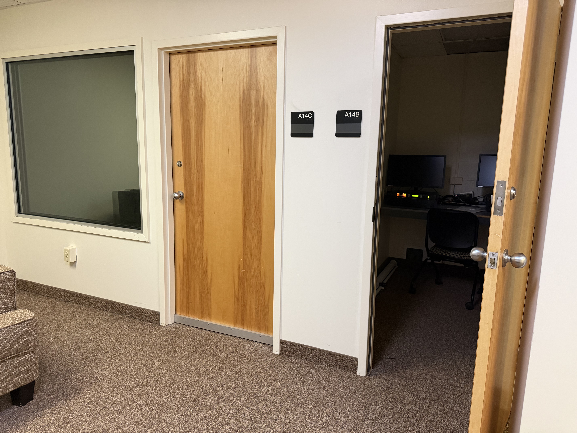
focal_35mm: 24
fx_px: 400
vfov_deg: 56.8
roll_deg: -1.3
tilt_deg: -10.1
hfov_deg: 71.6
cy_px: 216
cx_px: 288
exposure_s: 1/60
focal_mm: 6.76
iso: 500
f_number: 1.78
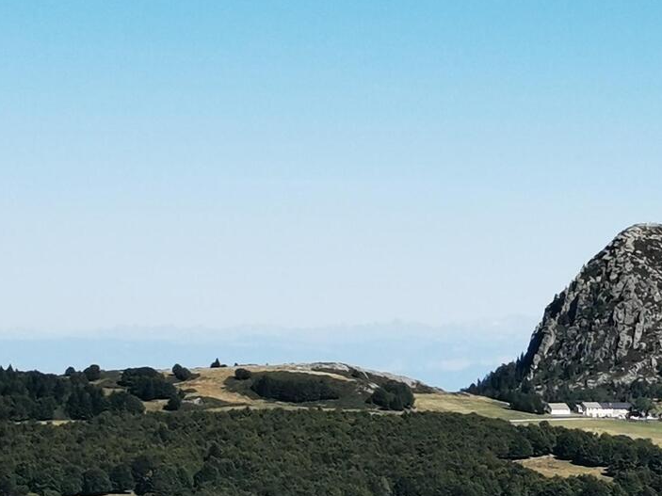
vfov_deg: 7.2
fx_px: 3920
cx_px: 734
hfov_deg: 9.6
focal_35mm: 205
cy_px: 508
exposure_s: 1/4184
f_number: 1.6
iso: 50
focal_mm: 5.56
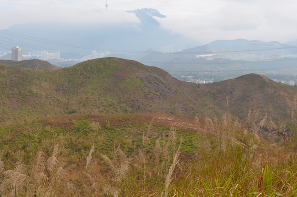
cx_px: 104
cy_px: 79
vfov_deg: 19.6
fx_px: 568
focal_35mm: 69
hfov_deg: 29.1
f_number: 7.1
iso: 100
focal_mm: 28
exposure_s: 1/250
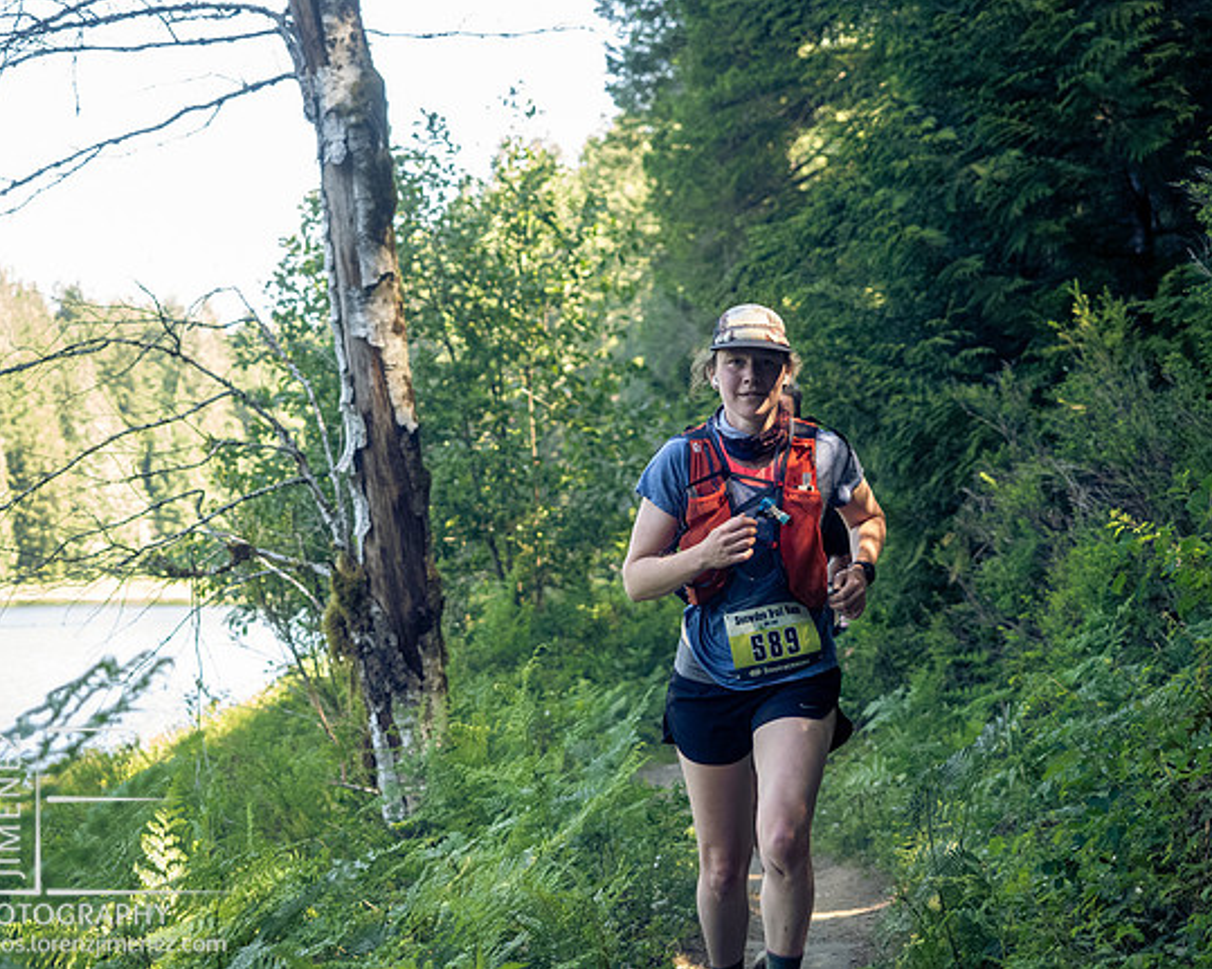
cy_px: 482
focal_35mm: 84
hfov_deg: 22.7
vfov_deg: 18.3
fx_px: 3013
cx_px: 573
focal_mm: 40
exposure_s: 1/1000
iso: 2500
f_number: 2.8
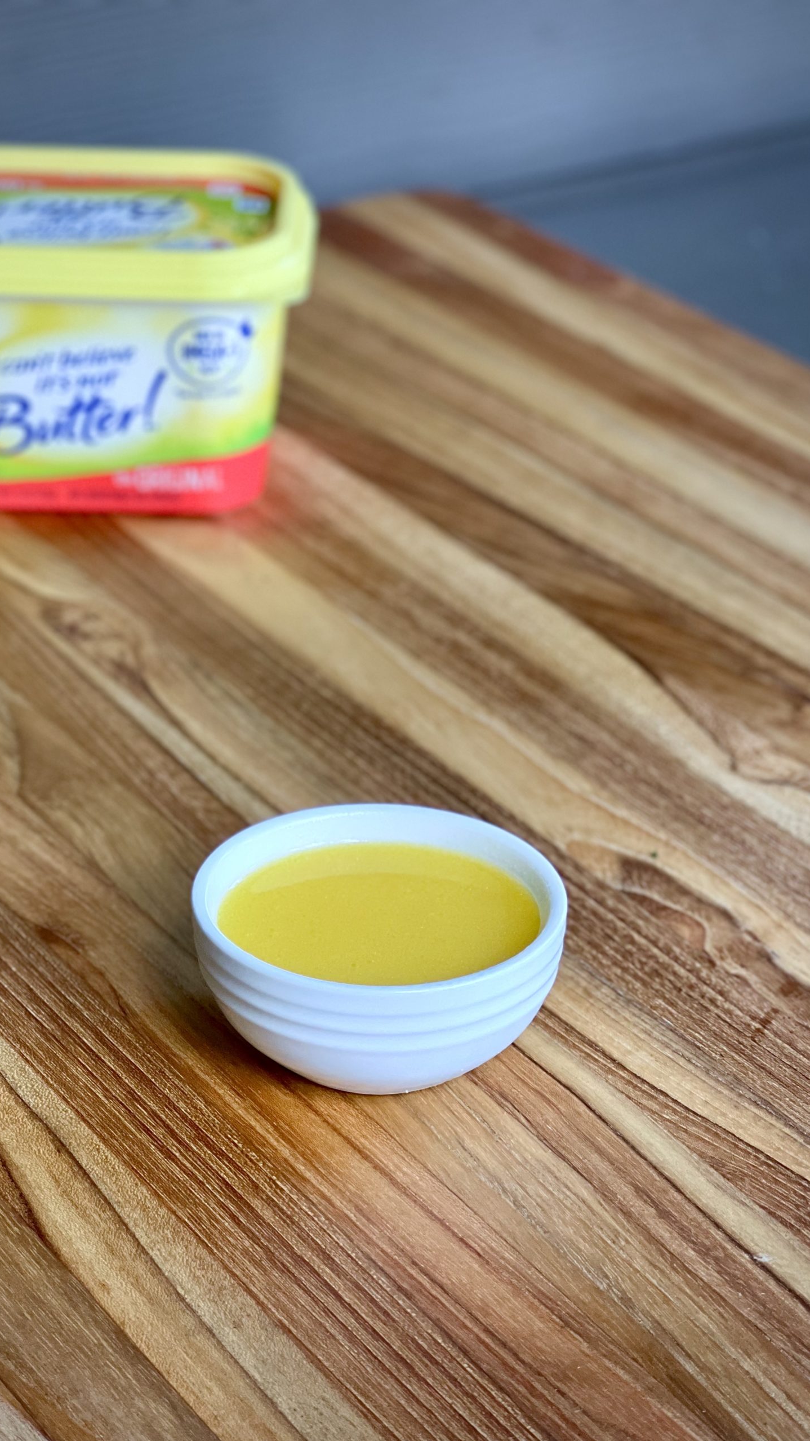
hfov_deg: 14.4
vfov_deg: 25.3
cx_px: 321
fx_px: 3208
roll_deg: +0.3
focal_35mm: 84
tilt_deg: -25.9
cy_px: 721
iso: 160
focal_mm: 9
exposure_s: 1/121
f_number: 2.8
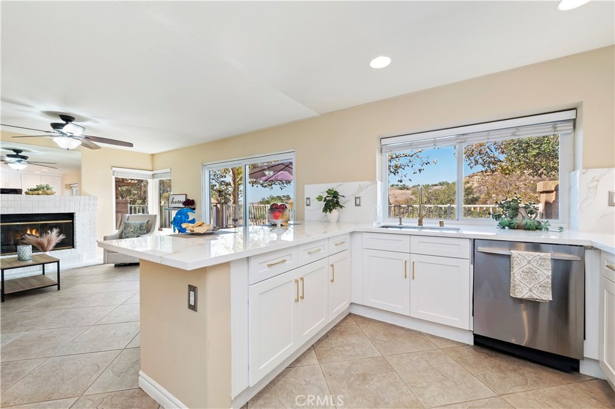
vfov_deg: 81.1
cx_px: 308
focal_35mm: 14
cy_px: 204
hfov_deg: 104.3
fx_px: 239
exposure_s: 1/10
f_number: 10
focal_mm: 14
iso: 500
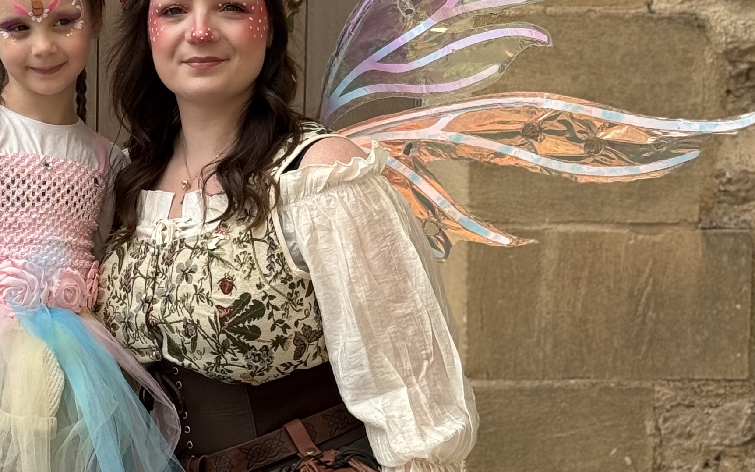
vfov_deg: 11.0
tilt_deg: -9.0
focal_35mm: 119
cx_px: 106
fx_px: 2448
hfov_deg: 17.3
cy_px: 203
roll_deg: -1.6
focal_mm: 6.76
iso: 64
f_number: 1.78
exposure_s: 1/1678
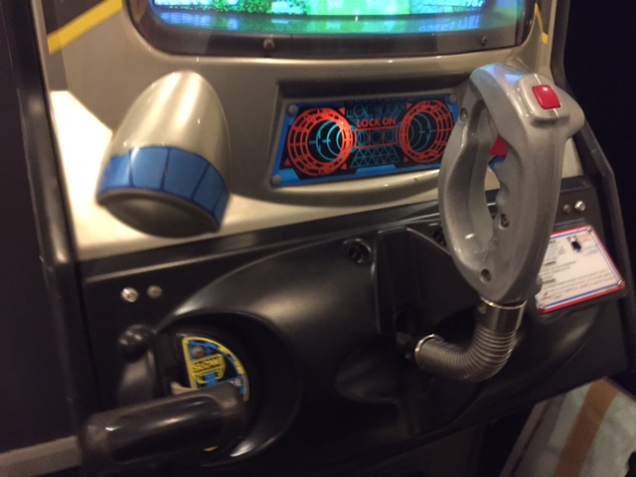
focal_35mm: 29
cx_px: 318
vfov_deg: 48.2
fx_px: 533
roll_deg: -3.5
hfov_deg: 61.7
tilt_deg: -29.7
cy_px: 238
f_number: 2.2
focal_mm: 4.15
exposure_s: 1/17
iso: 400
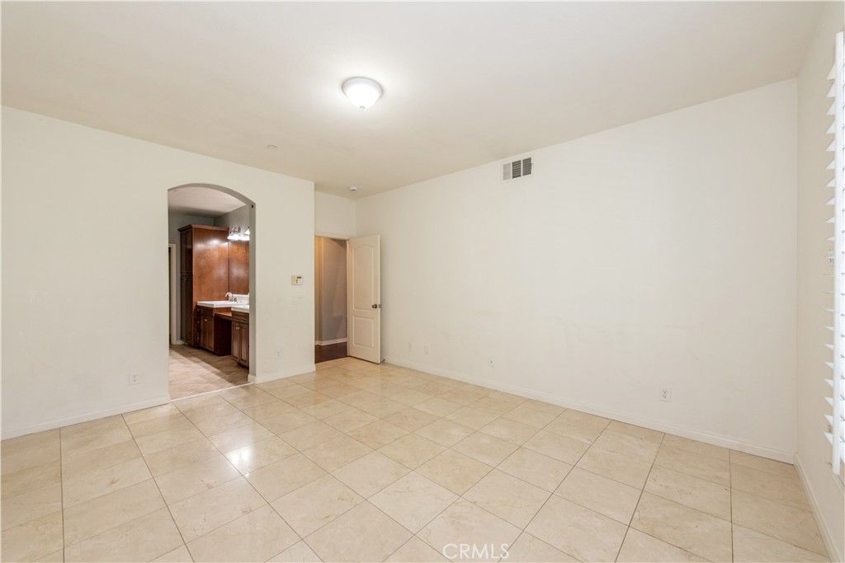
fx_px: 329
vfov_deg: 81.2
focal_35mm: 14
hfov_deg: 104.2
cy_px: 282
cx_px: 422
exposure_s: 1/100
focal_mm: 14
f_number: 5
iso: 800
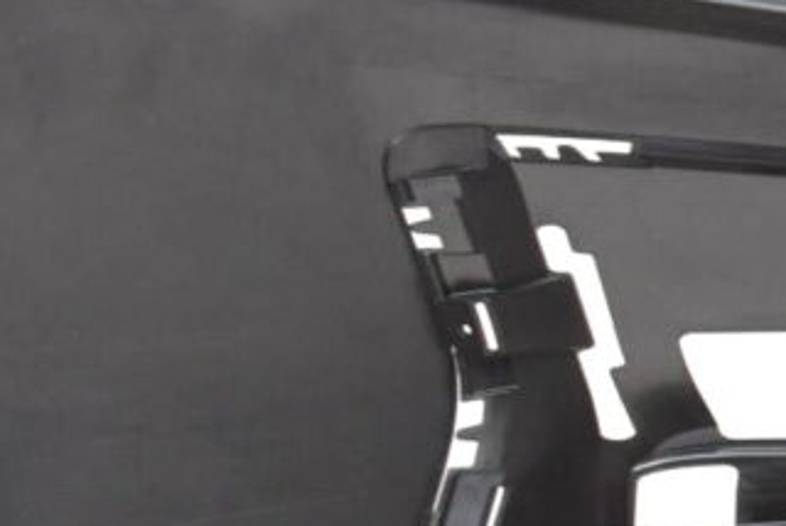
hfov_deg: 9.5
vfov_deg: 8.0
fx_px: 3781
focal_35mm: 173
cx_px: 2277
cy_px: 337
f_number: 5.6
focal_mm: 18
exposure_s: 1/125
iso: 400
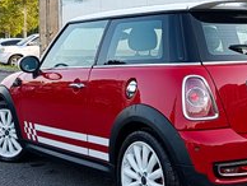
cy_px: 75
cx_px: 174
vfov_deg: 21.6
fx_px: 486
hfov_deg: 28.2
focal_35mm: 68
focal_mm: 6.11
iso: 50
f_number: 1.65
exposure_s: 1/100
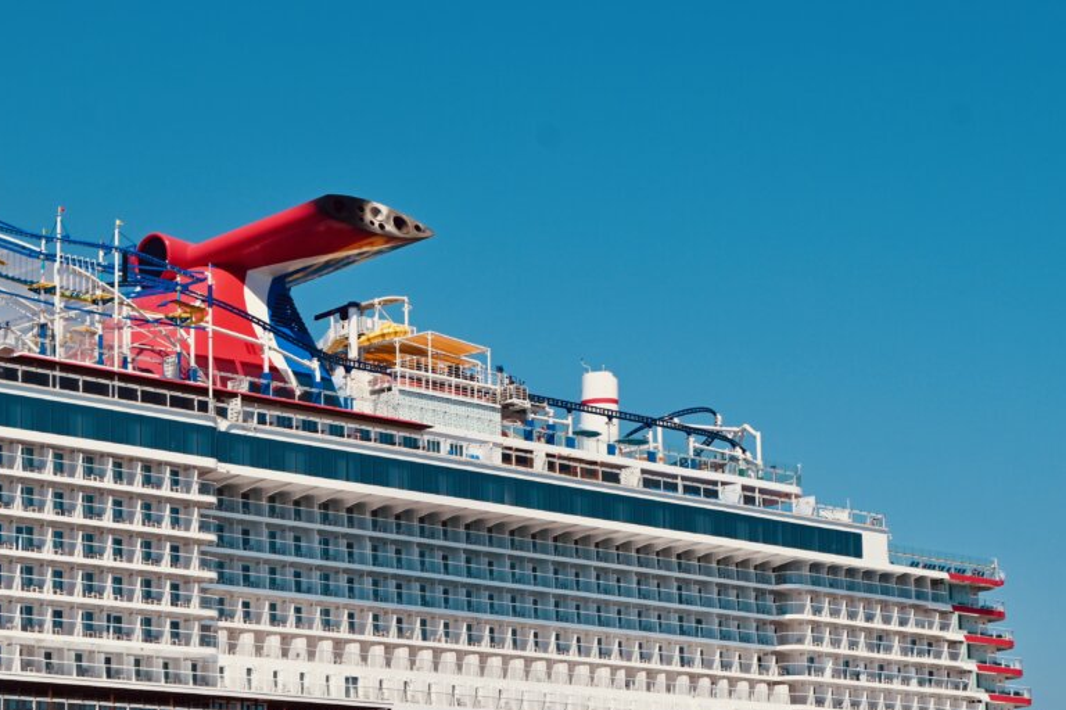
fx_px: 2634
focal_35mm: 89
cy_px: 553
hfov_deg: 22.9
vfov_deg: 15.3
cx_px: 438
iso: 100
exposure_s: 1/500
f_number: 9
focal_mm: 38
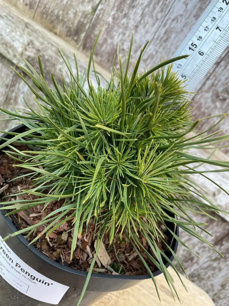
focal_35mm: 26
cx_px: 114
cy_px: 153
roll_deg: -33.9
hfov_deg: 53.1
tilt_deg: -28.0
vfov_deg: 67.3
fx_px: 229
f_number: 1.6
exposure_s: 1/121
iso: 100
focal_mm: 4.2
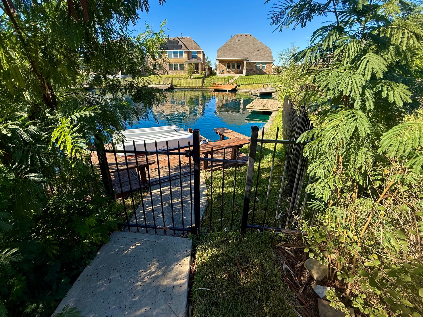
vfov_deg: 81.7
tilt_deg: -22.0
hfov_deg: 98.1
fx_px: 183
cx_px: 203
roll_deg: -0.1
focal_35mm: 15
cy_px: 148
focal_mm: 2.22
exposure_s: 1/686
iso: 64
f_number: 2.2
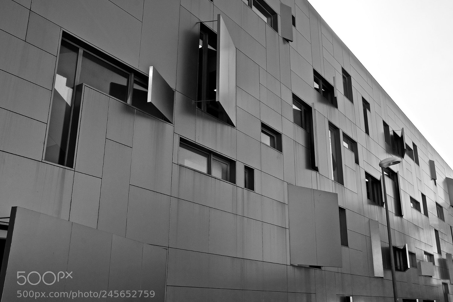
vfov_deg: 35.9
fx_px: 466
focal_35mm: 37
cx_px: 238
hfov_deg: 51.9
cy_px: 158
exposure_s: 1/120
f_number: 16
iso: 500
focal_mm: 23
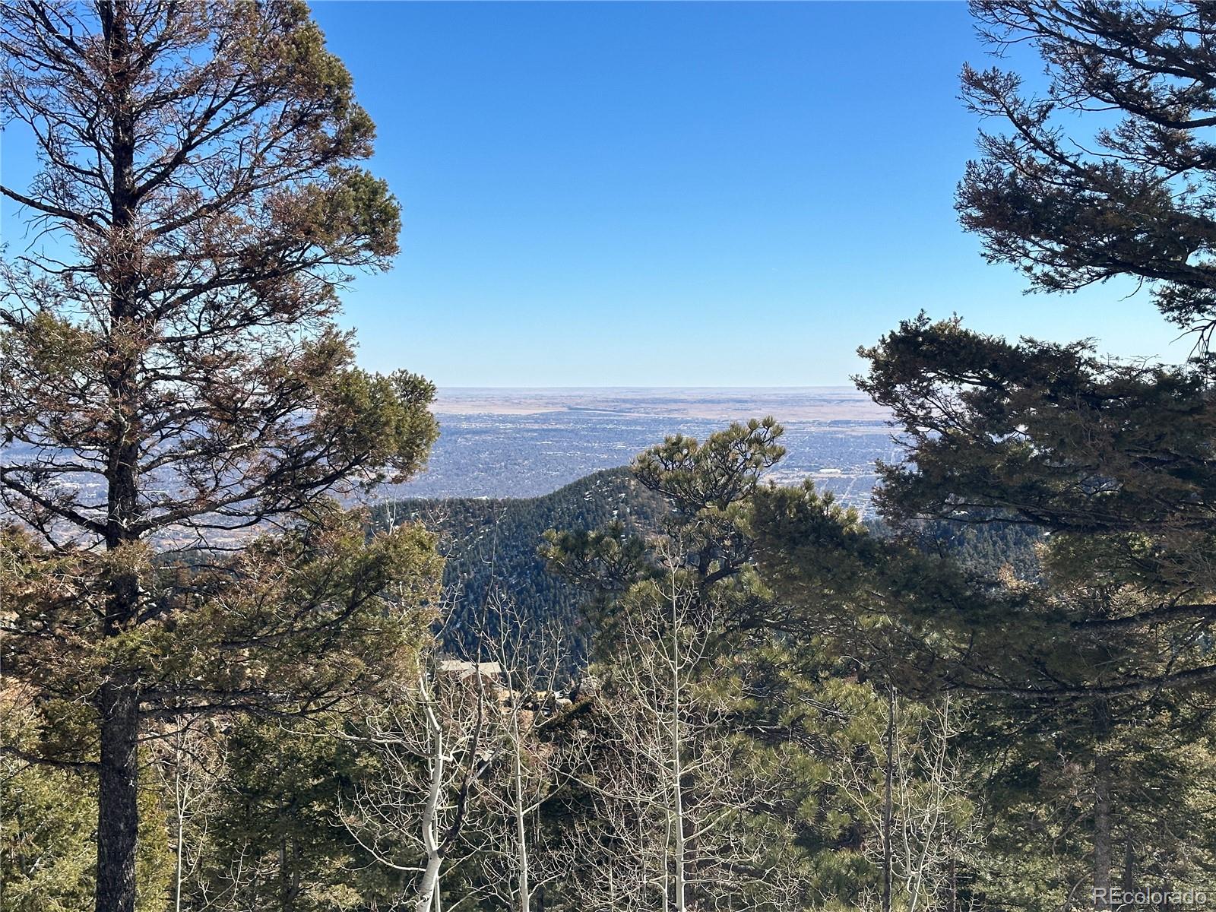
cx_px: 608
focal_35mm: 48
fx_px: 1686
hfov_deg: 39.7
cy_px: 456
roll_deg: +0.8
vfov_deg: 30.3
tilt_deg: -3.4
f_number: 1.78
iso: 64
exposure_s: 1/3731
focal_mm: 6.86
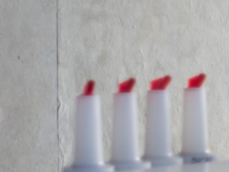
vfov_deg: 5.2
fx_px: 1885
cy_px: 71
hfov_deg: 6.6
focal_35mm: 285
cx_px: 544
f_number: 1.4
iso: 320
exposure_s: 1/4000
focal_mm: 50
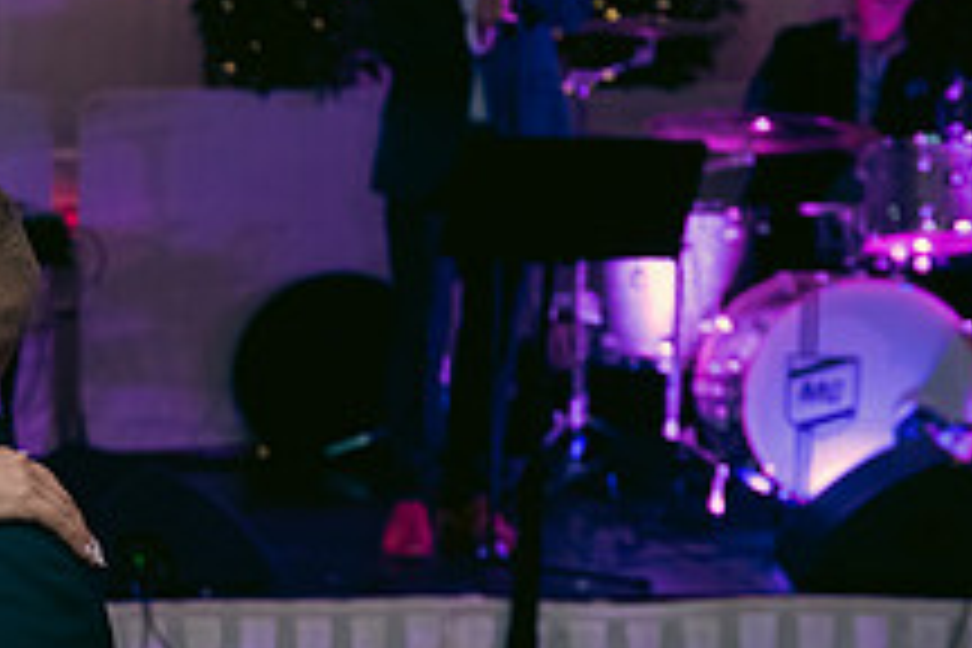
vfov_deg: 11.6
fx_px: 3186
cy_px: 479
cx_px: -225
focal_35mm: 118
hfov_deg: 16.6
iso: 1250
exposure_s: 1/160
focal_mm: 44
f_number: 3.5
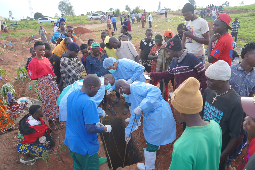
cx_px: 128
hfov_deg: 73.8
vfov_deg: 53.1
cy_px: 85
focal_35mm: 24
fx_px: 170
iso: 320
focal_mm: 24
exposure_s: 1/100
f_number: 5.6
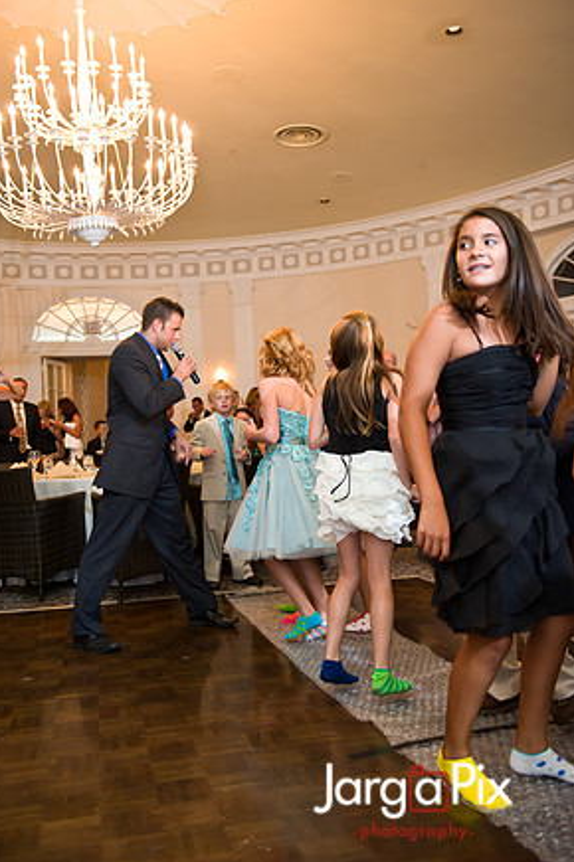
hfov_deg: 39.9
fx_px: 790
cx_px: 284
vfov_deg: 57.3
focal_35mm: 33
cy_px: 423
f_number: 3.2
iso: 1600
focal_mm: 32
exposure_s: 1/125
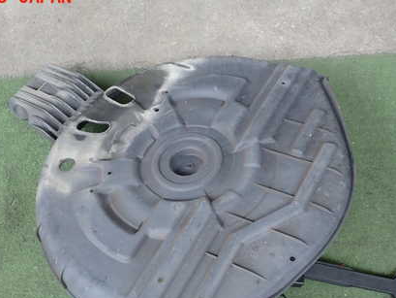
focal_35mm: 44
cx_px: 186
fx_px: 503
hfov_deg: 42.9
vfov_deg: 32.6
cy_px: 203
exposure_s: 1/125
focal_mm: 5.4
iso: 160
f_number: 2.3
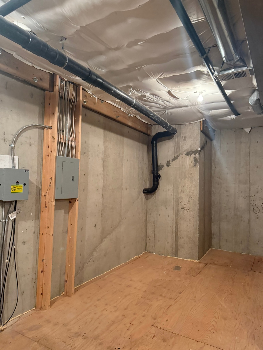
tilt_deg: +2.7
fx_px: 243
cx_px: 132
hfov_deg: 56.8
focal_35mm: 24
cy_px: 175
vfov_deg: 71.6
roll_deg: -1.7
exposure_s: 1/40
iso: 800
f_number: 1.78
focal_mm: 6.76
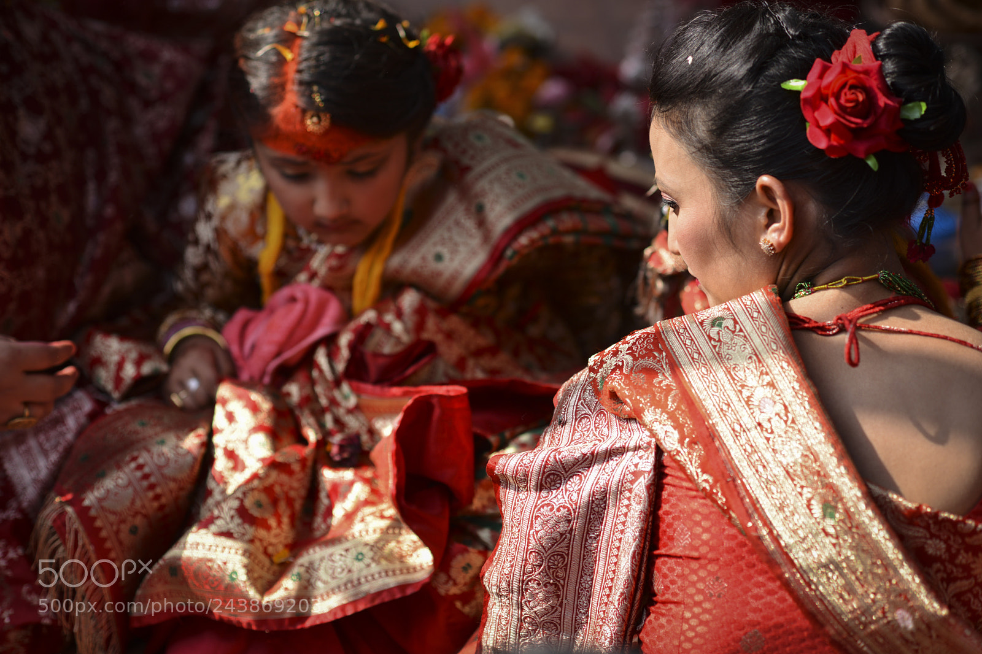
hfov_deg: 23.9
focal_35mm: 85
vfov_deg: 16.1
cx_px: 491
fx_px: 2318
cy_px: 327
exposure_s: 1/800
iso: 100
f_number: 2.8
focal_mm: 85
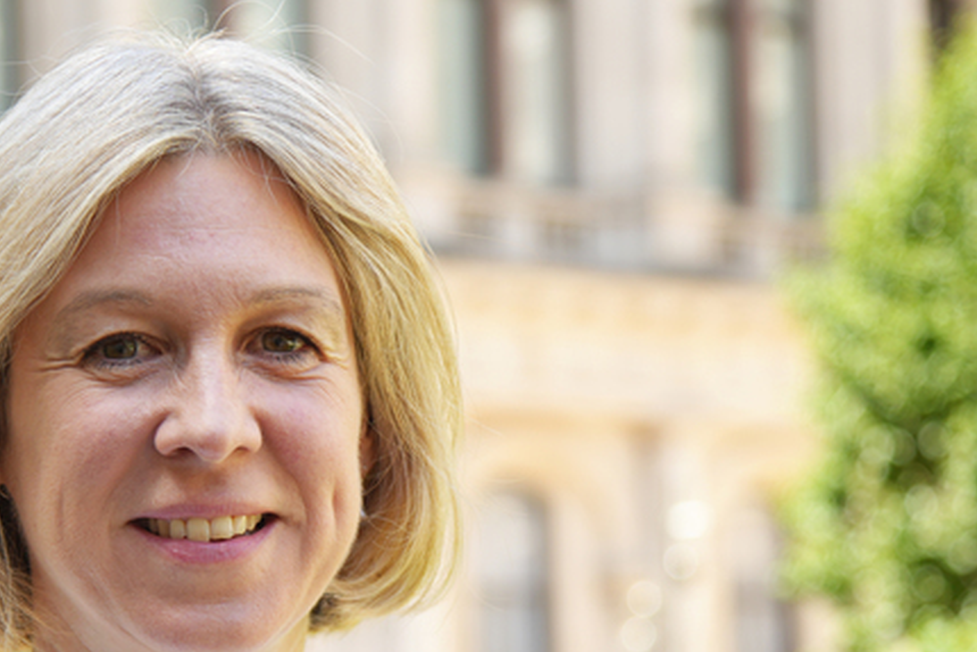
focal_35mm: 145
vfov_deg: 9.4
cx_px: 193
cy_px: 609
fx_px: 3936
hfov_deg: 14.1
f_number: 4
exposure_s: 1/160
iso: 100
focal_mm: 65
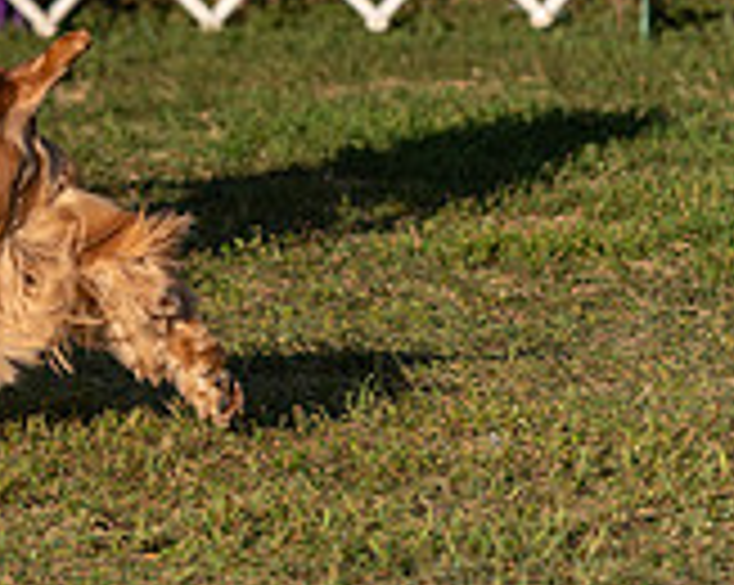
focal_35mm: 429
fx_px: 9308
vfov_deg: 3.6
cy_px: -387
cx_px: -385
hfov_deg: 4.5
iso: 100
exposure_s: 1/1250
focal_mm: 110
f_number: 4.5
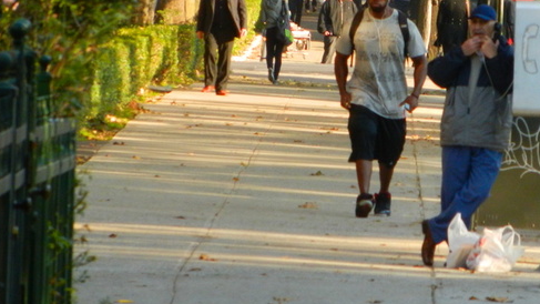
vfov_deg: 1.5
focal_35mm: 797
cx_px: 334
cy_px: 123
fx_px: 11413
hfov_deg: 2.7
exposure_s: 1/250
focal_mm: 81
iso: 450
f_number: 5.9
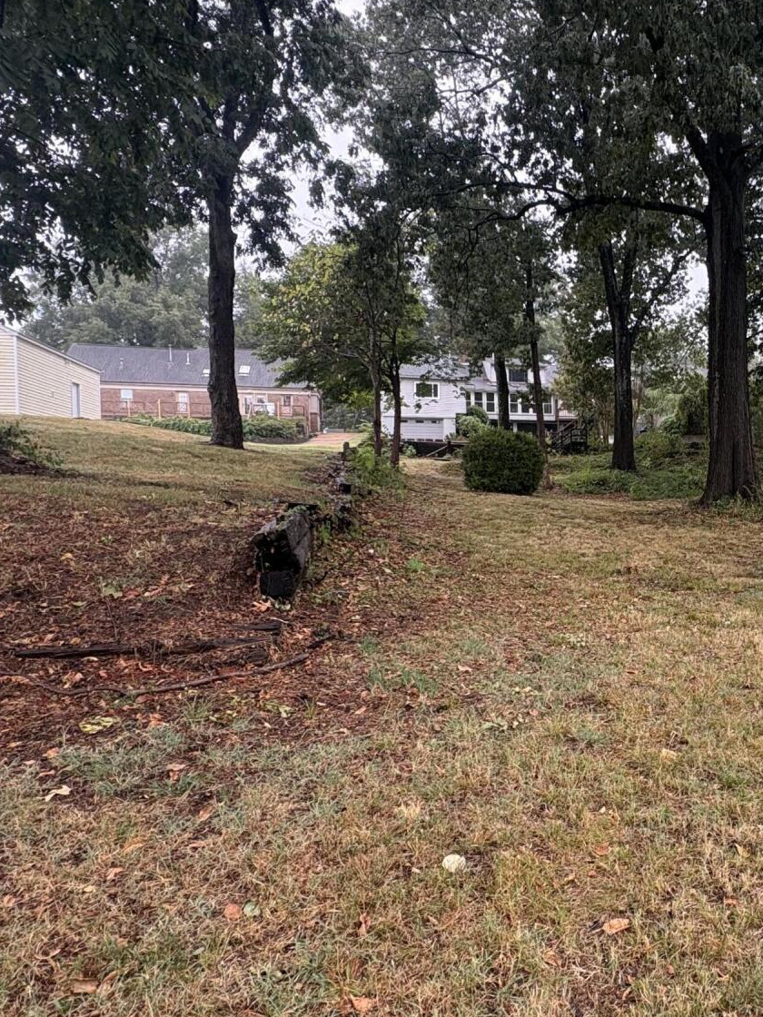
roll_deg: +1.0
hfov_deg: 50.1
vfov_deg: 69.4
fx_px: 735
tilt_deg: -0.1
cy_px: 507
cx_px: 656
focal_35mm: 25
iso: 125
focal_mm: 2.22
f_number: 2.2
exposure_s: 1/99
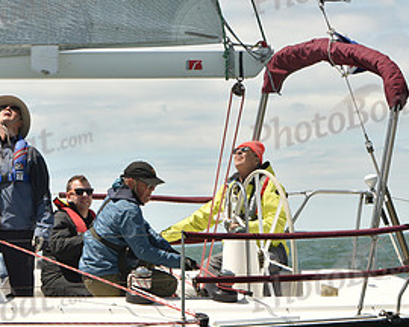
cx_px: 173
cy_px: 216
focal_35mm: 262
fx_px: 3171
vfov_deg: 5.9
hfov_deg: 7.4
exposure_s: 1/800
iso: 320
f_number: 10
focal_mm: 130
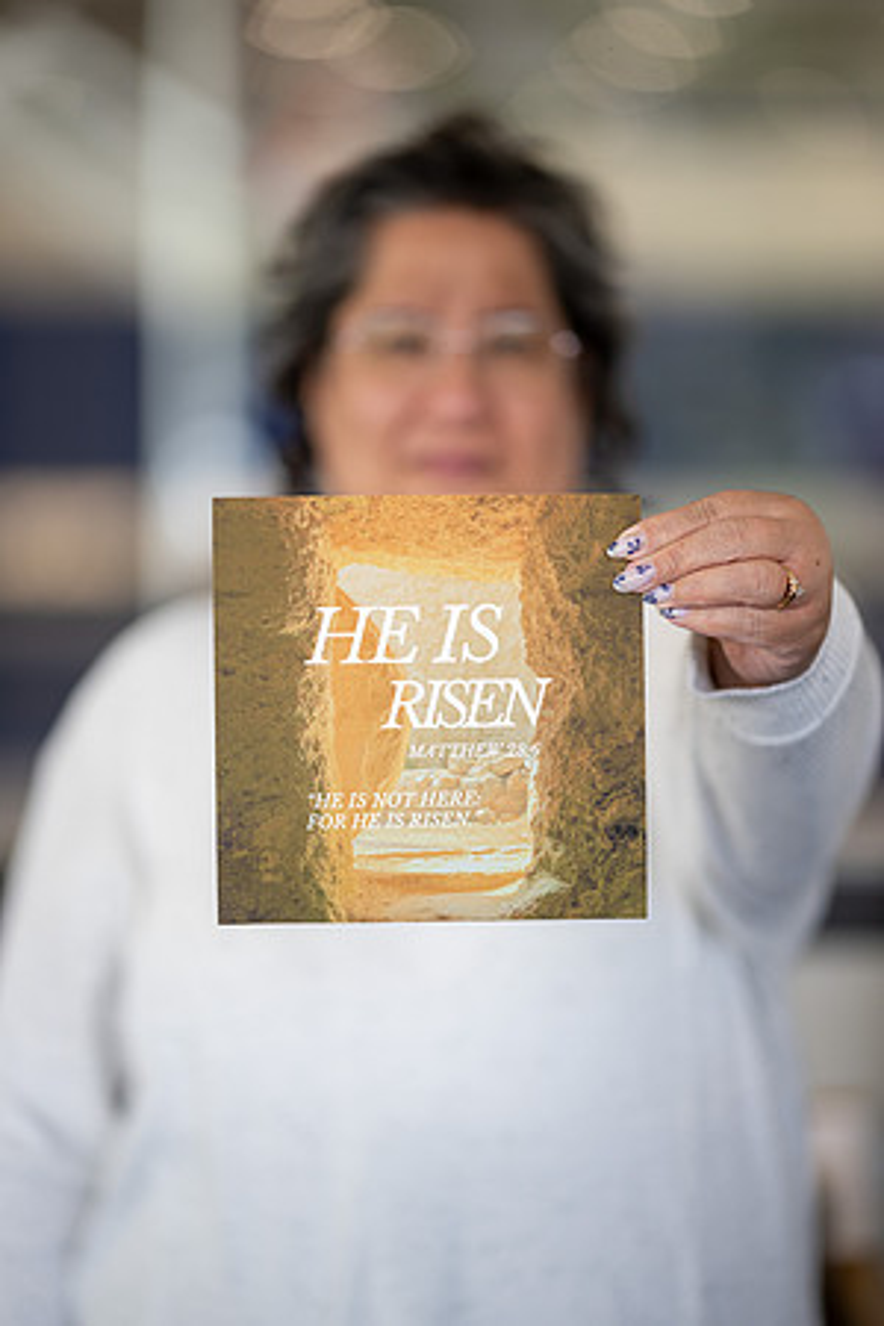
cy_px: 663
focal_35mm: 105
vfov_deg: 19.5
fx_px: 3867
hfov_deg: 13.0
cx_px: 442
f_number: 1.4
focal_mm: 105
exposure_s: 1/400
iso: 100
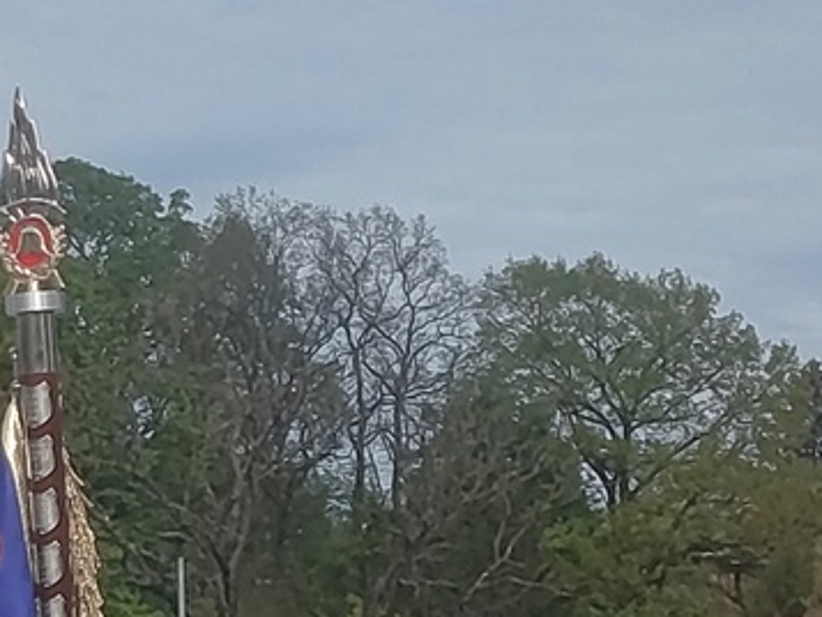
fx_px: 7720
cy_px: 486
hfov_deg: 6.1
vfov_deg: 4.6
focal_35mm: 325
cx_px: 250
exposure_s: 1/1276
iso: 51
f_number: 1.7
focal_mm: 5.27
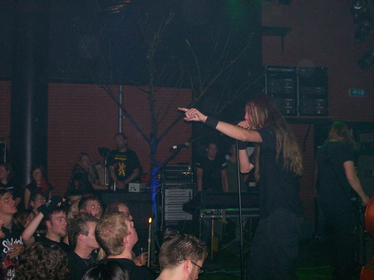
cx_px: 187
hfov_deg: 42.1
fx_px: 486
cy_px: 140
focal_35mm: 45
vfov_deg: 32.1
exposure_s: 1/73.1
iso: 140
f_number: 3
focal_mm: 7.6
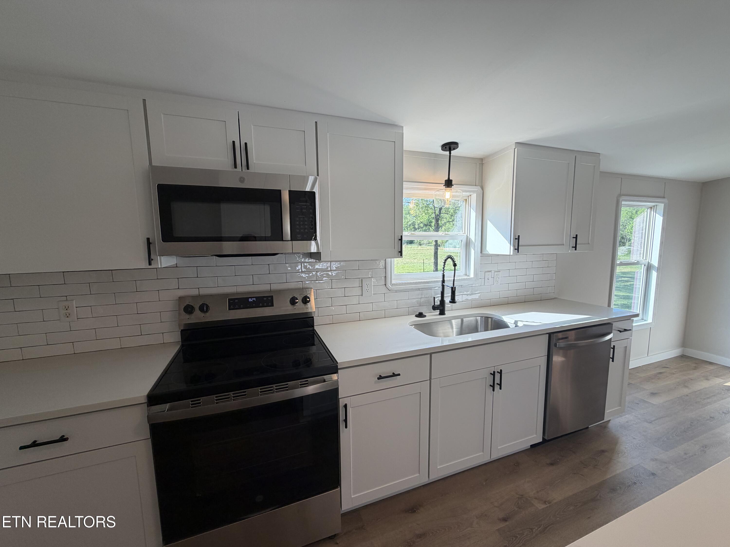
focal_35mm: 14
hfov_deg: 102.1
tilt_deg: -5.8
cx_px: 365
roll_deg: +1.1
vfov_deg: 85.7
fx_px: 295
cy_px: 274
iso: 64
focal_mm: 2.22
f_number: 2.2
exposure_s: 1/120
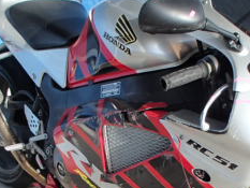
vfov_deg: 18.9
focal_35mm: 77
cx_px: 164
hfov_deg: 25.2
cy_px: 160
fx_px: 556
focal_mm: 5
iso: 100
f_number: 3.9
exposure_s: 1/200
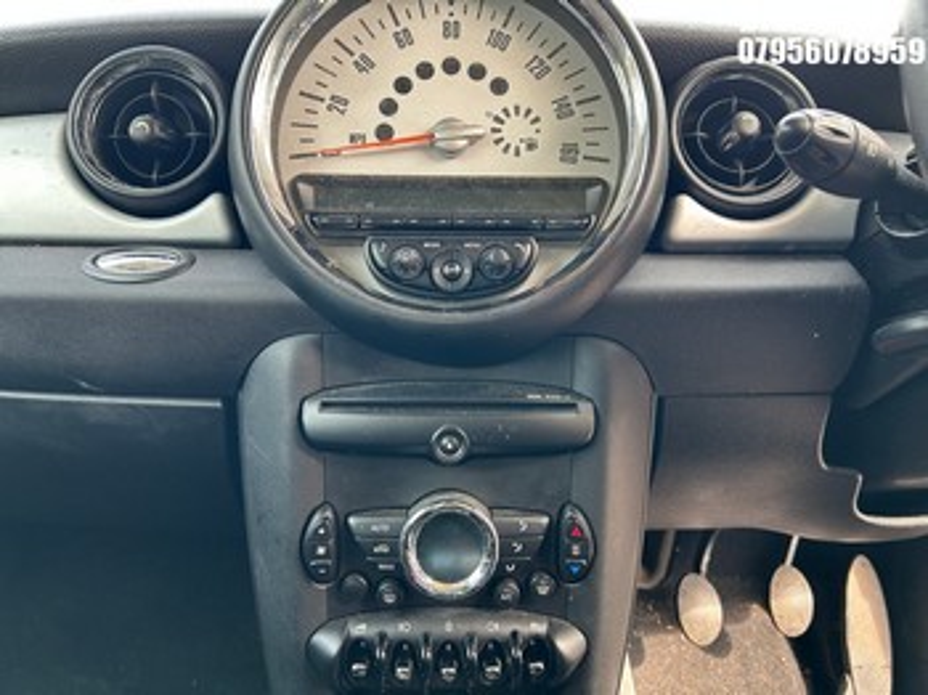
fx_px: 697
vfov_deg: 53.0
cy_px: 348
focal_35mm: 26
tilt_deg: -9.9
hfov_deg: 67.3
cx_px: 464
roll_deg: +0.5
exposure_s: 1/121
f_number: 1.5
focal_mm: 5.7
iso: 100
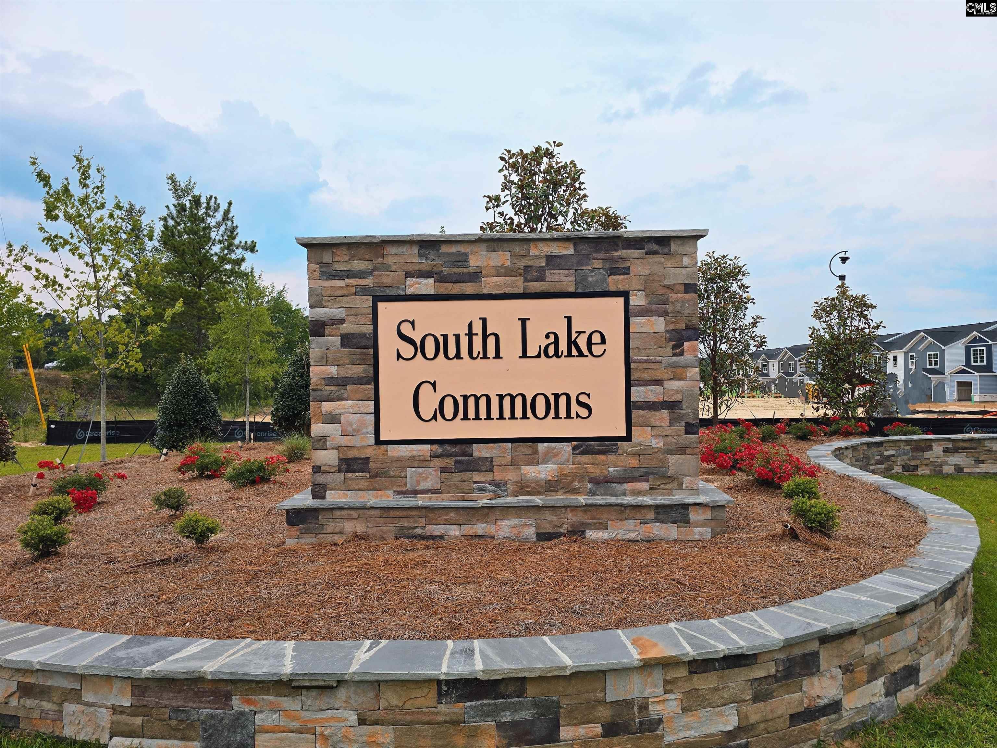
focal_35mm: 23
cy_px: 374
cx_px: 498
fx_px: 662
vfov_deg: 58.9
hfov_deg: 73.9
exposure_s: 1/583
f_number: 1.7
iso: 12
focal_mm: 6.3
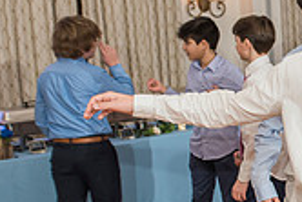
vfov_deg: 16.3
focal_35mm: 84
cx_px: 364
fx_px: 705
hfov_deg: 22.3
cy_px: 125
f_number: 4
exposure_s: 1/100
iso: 1000
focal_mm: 24
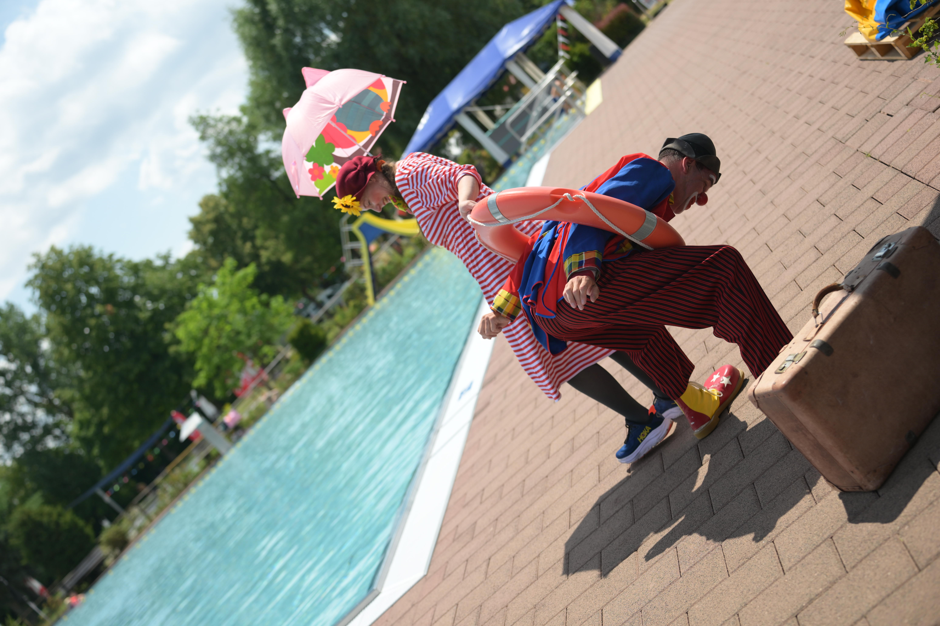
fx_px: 1305
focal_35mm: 50
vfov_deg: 27.0
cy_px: 313
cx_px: 470
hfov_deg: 39.6
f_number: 2.8
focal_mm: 50
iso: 160
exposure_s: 1/1250
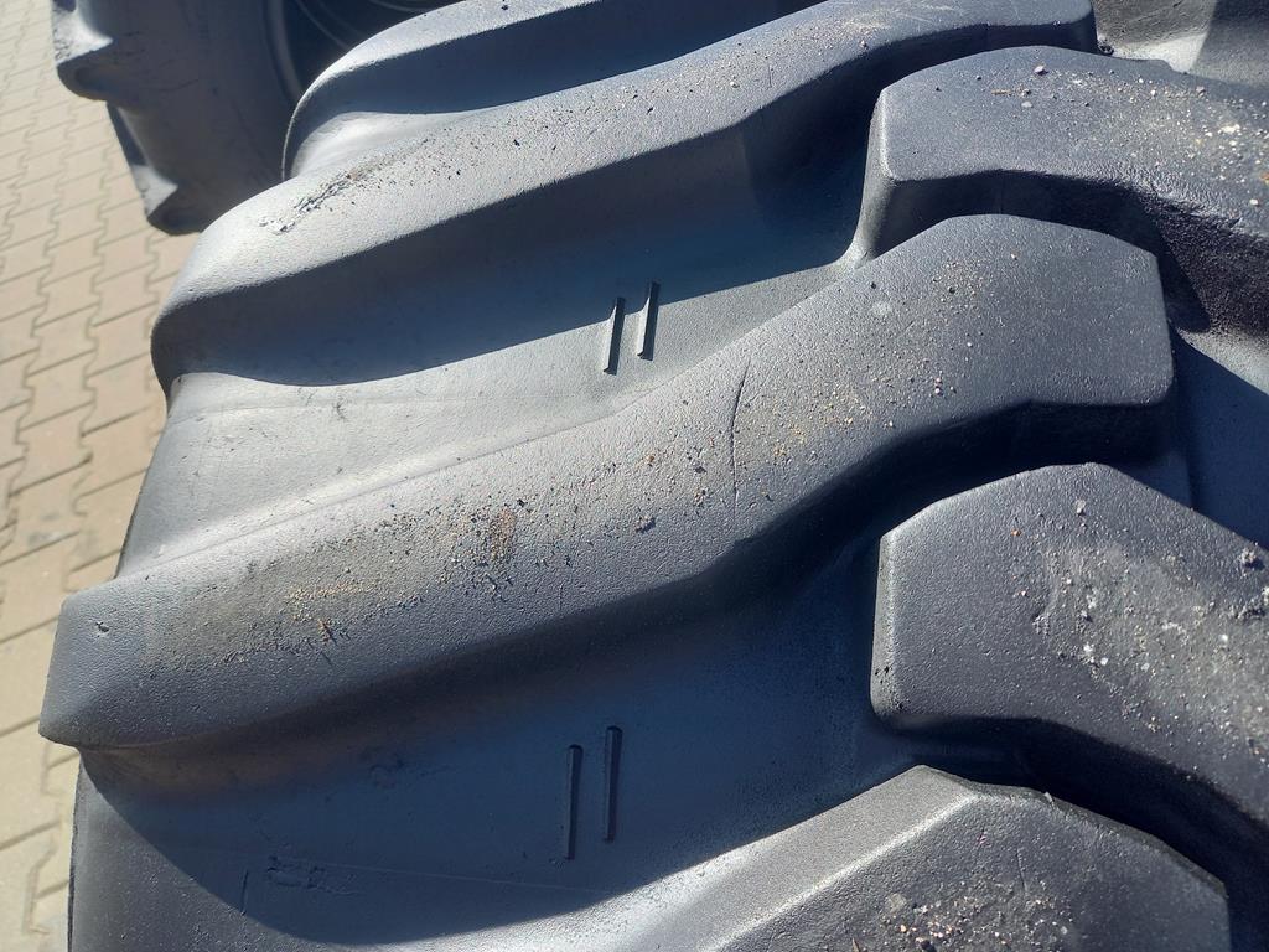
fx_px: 916
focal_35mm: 25
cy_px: 476
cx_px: 634
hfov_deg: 69.4
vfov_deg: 54.9
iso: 50
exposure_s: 1/260
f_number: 1.8
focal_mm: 4.65
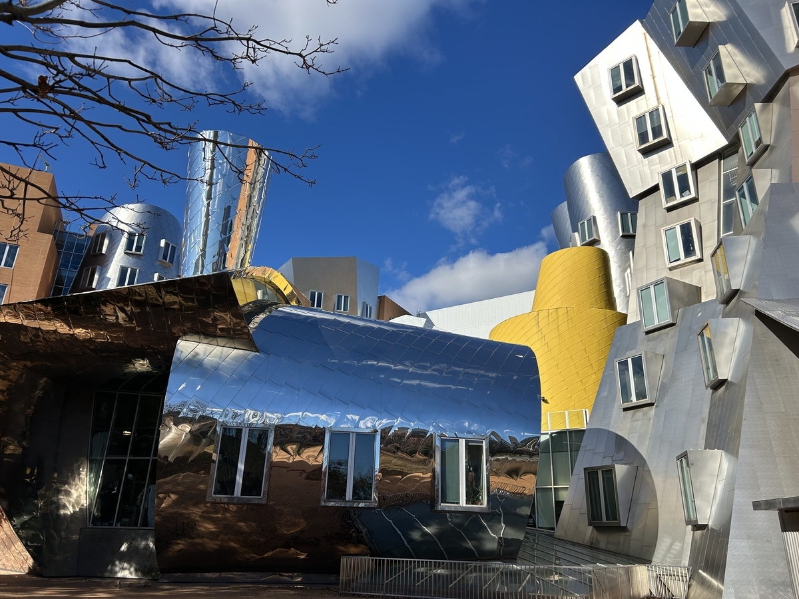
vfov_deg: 53.1
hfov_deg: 67.3
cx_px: 400
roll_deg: -1.4
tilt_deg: +22.1
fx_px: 600
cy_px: 300
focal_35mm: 26
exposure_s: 1/5076
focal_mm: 5.7
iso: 50
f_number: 1.5
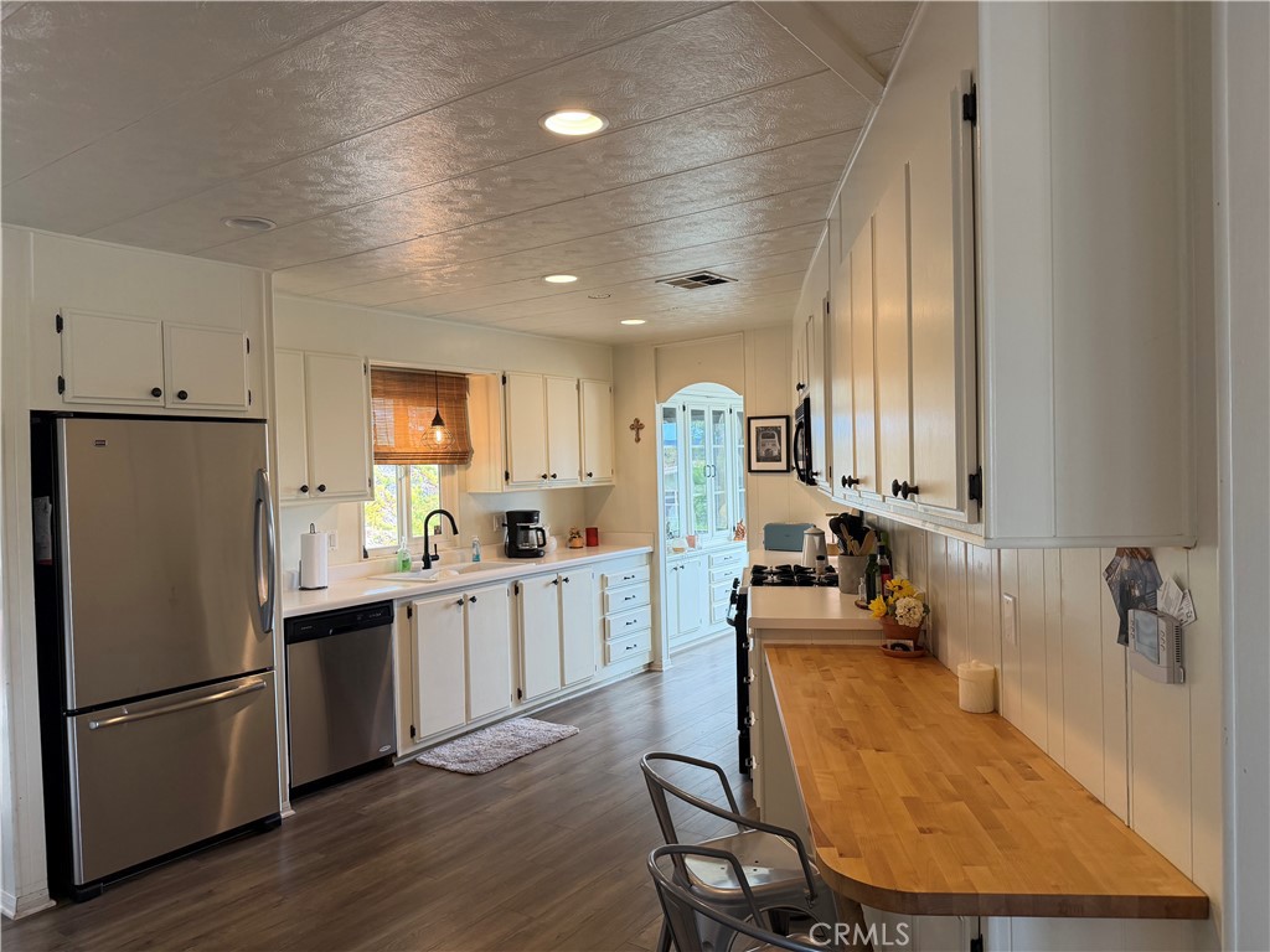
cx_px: 635
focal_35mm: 24
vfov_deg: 56.8
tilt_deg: -0.1
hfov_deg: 71.6
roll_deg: +1.1
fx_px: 881
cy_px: 476
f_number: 1.78
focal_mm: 6.76
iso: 160
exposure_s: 1/120
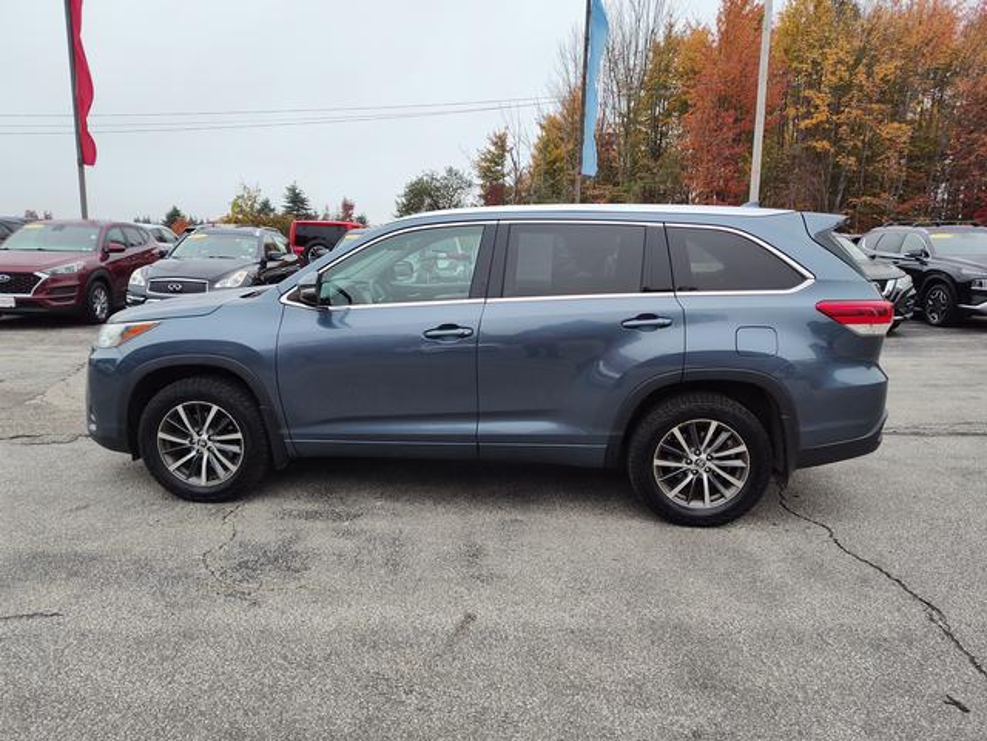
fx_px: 656
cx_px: 494
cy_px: 370
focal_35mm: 23
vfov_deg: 58.9
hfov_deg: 73.9
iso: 100
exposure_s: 1/231
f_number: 1.88
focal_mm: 5.56
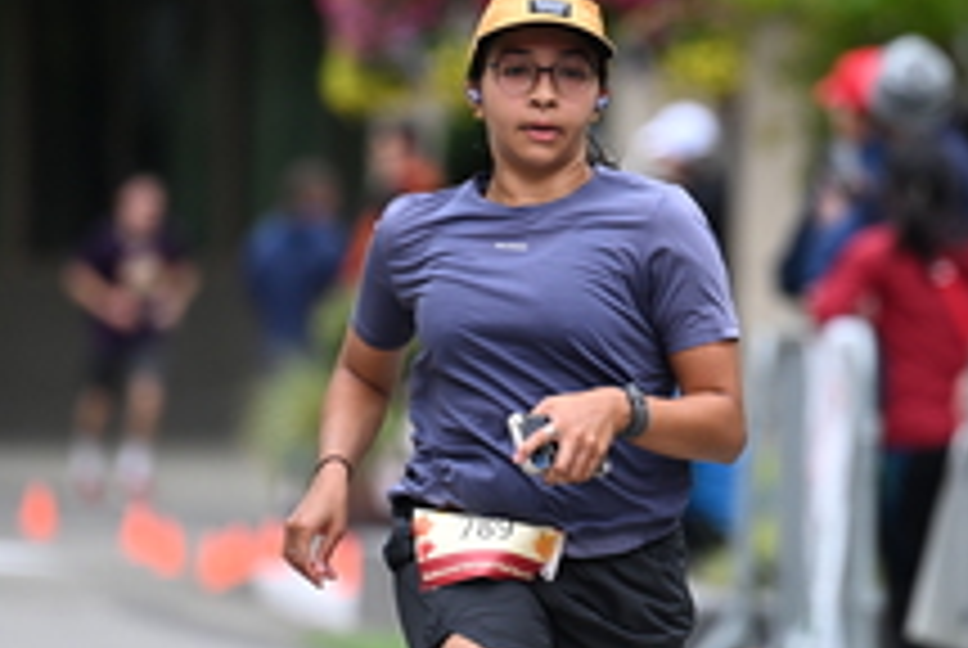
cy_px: 290
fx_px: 13759
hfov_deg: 4.0
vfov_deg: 2.7
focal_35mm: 511
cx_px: 585
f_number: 2.8
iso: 640
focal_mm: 200
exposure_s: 1/2000
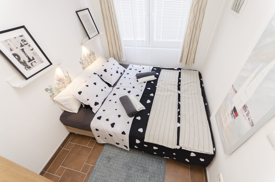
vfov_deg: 77.1
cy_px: 91
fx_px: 114
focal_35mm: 15
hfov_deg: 100.5
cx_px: 138
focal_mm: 10
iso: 1100
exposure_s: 1/60
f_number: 4
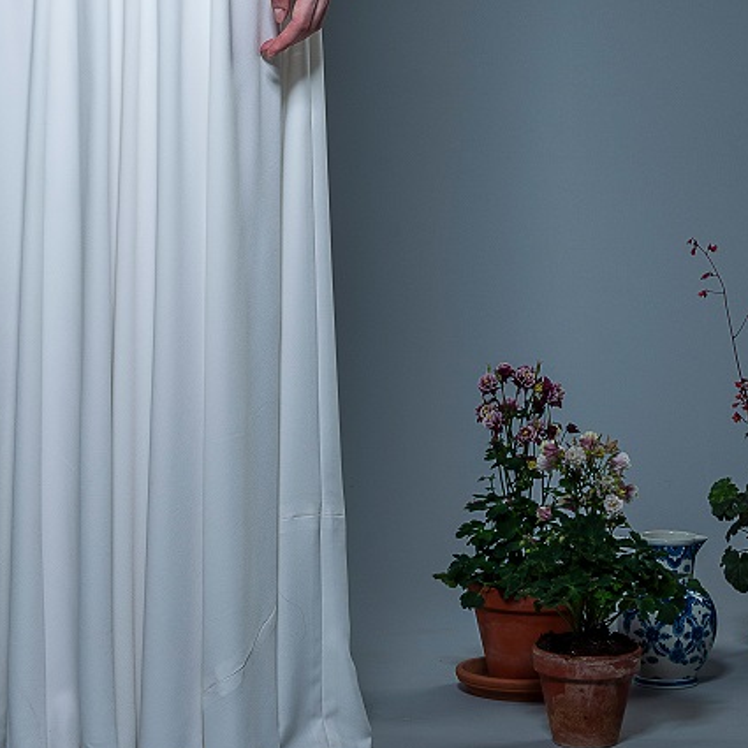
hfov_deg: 10.4
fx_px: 4107
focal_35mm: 168
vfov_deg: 10.3
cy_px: -80
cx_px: 160
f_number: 8
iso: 50
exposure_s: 1/160
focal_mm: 80
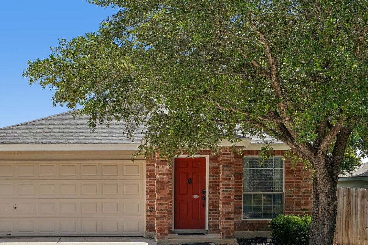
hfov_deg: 38.8
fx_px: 519
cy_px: 160
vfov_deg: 26.5
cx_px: 138
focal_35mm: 51
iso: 100
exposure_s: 1/200
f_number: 8
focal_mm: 33.5
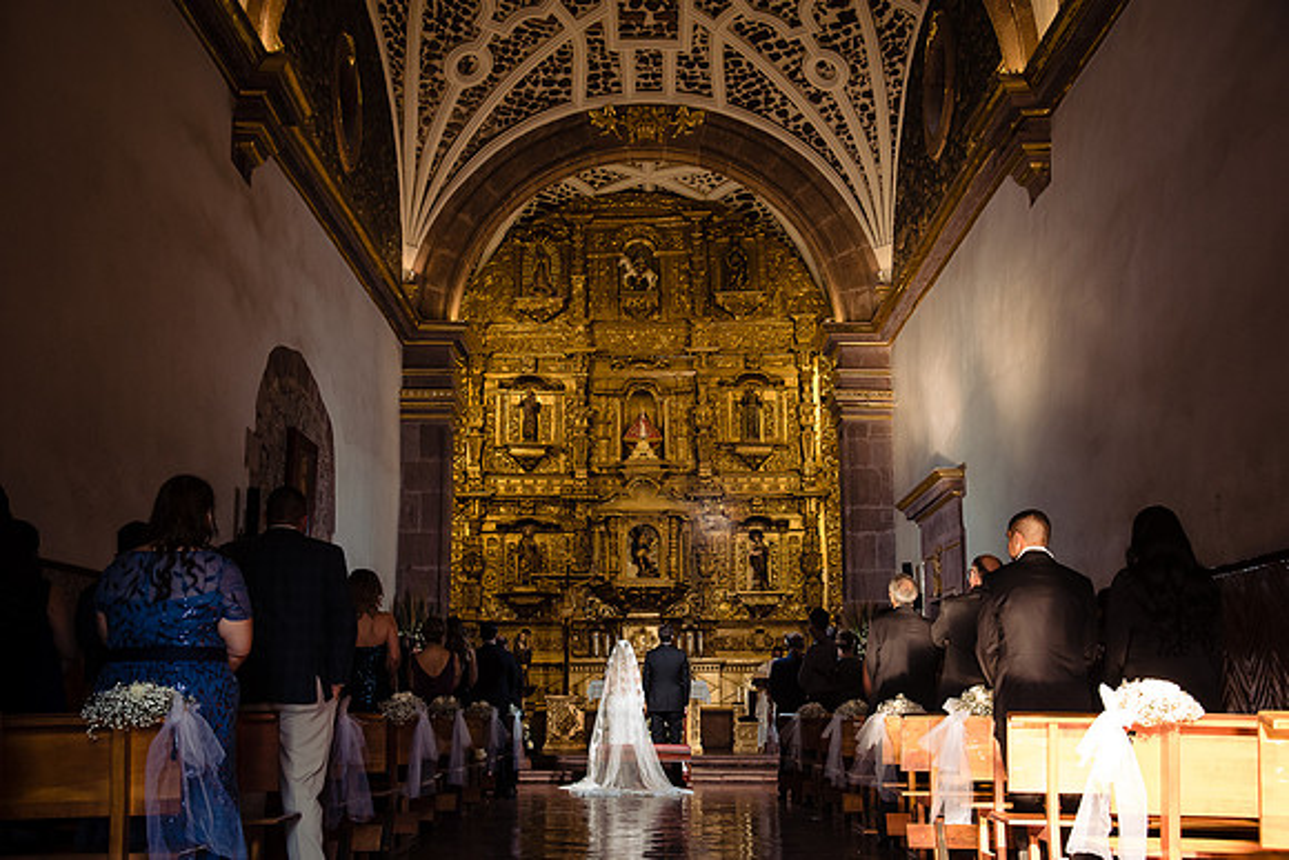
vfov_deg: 33.2
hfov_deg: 48.1
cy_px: 430
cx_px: 644
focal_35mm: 40
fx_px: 1445
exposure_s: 1/160
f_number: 7.1
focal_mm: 40
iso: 1250
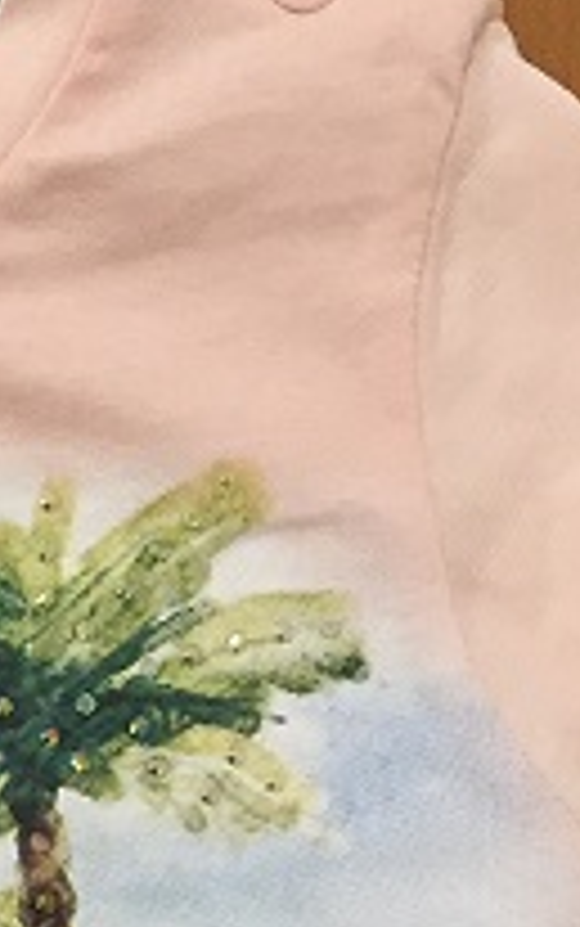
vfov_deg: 15.5
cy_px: 1485
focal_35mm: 122
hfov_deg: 10.3
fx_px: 3081
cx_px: -391
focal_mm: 4.15
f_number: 2.2
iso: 80
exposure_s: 1/33
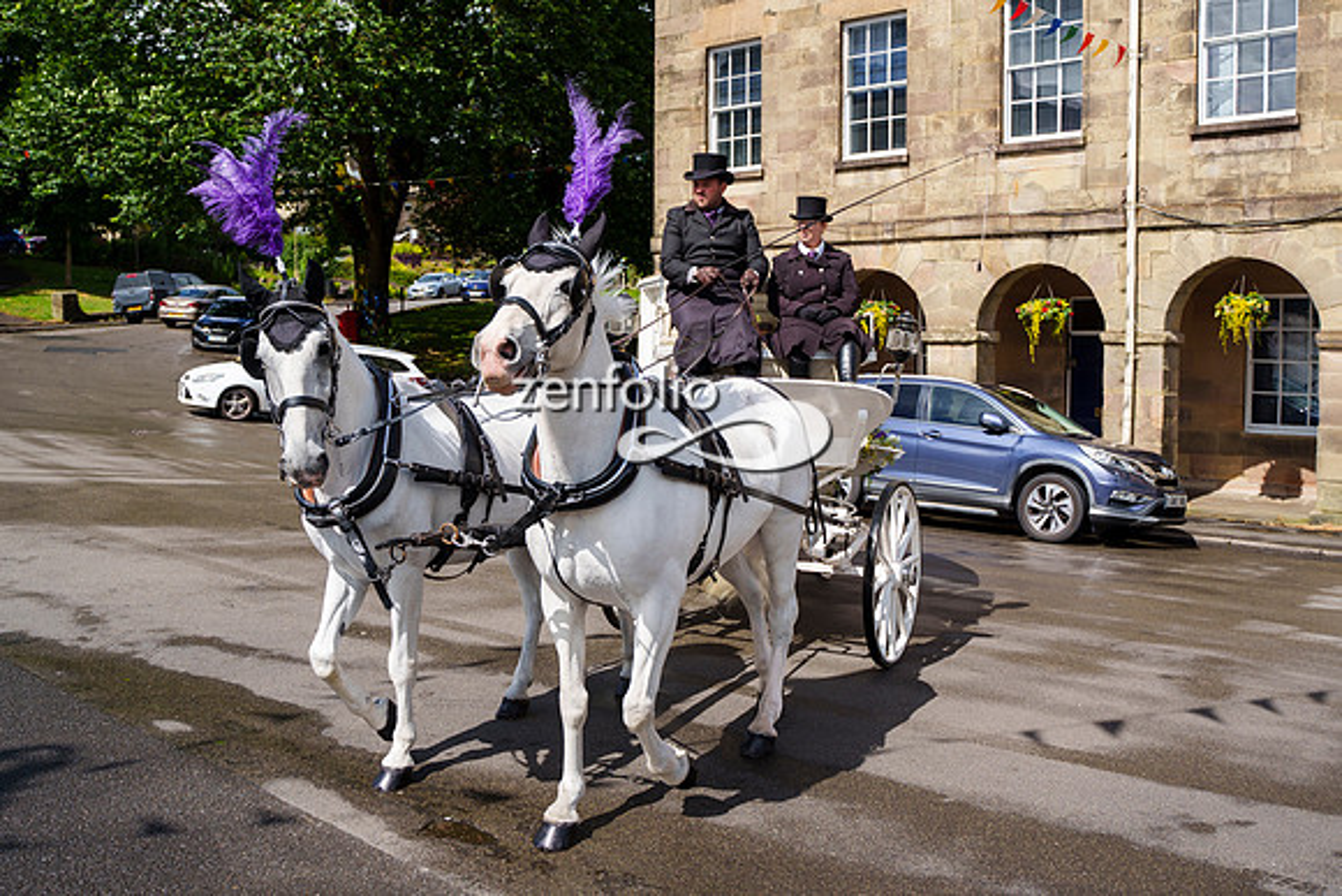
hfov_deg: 58.0
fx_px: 1209
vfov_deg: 40.6
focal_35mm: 32
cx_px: 656
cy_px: 409
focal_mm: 28
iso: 200
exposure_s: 1/2500
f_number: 3.5
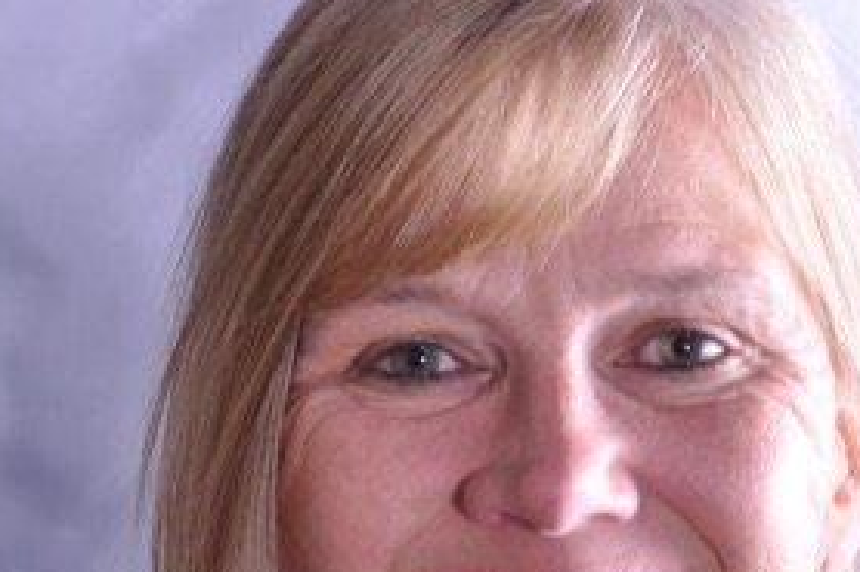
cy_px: 459
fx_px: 8646
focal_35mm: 362
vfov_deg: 3.8
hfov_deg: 5.7
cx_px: 560
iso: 200
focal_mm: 105
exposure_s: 1/200
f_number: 8
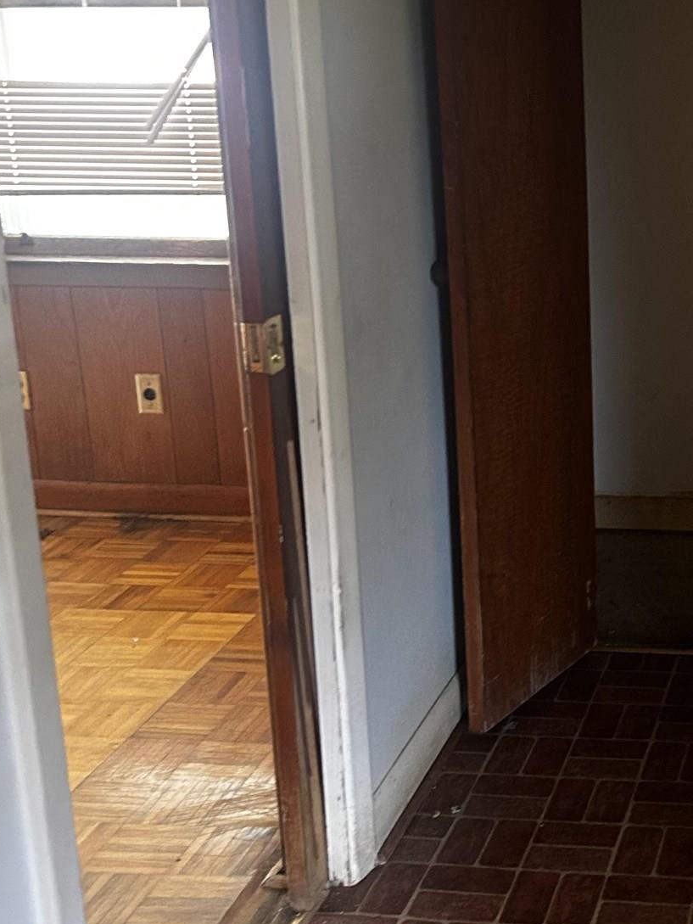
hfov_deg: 25.1
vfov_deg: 34.8
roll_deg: +0.4
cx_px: 720
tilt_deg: -13.9
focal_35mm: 55
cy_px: 379
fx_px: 1468
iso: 640
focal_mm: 5.7
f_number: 1.5
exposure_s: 1/30
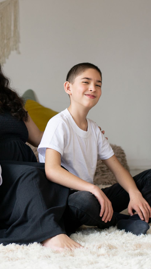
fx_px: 840
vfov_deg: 18.2
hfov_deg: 10.1
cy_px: 134
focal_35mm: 118
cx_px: -19
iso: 100
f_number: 3.2
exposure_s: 1/160
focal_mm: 50
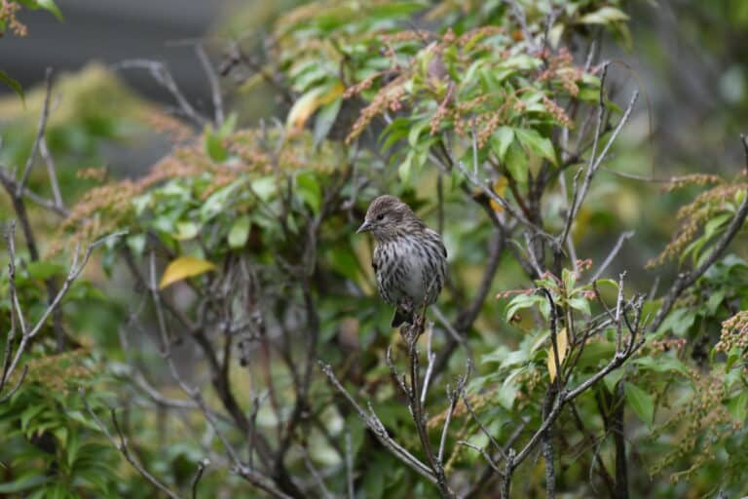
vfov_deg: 1.8
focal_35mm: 750
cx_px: 374
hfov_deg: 2.7
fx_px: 15582
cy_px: 250
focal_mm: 500
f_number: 5.6
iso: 1250
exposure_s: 1/800
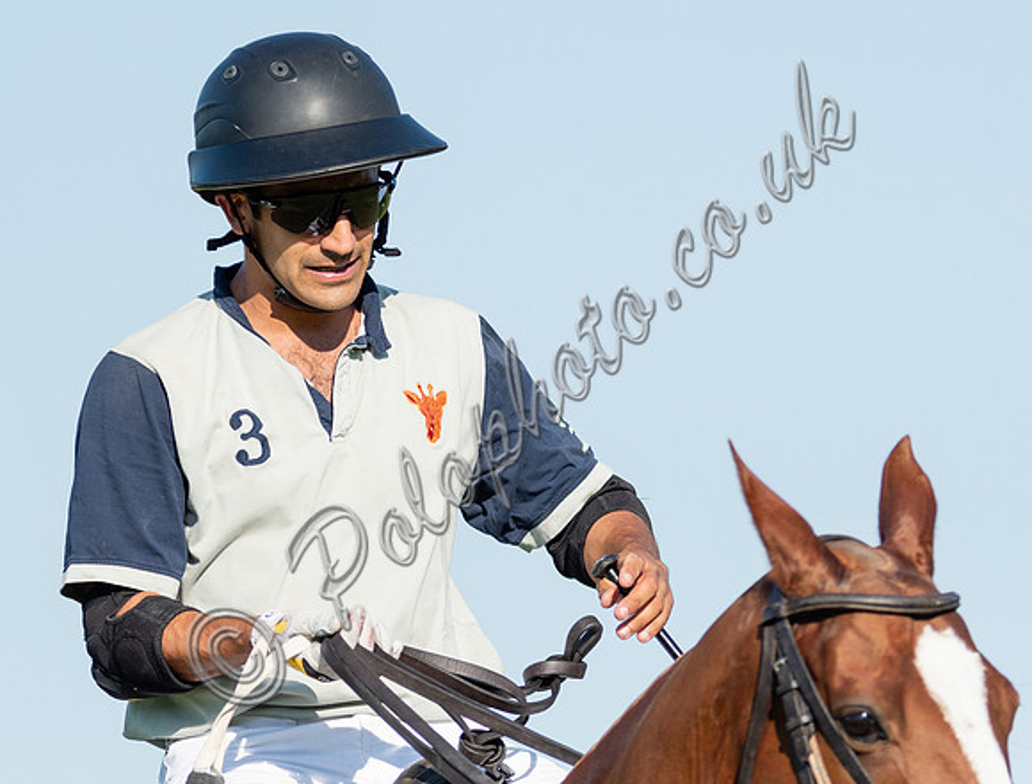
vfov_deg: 2.6
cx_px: 370
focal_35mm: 566
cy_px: 332
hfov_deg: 3.5
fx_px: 16971
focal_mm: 300
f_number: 3.2
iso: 320
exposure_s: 1/6400
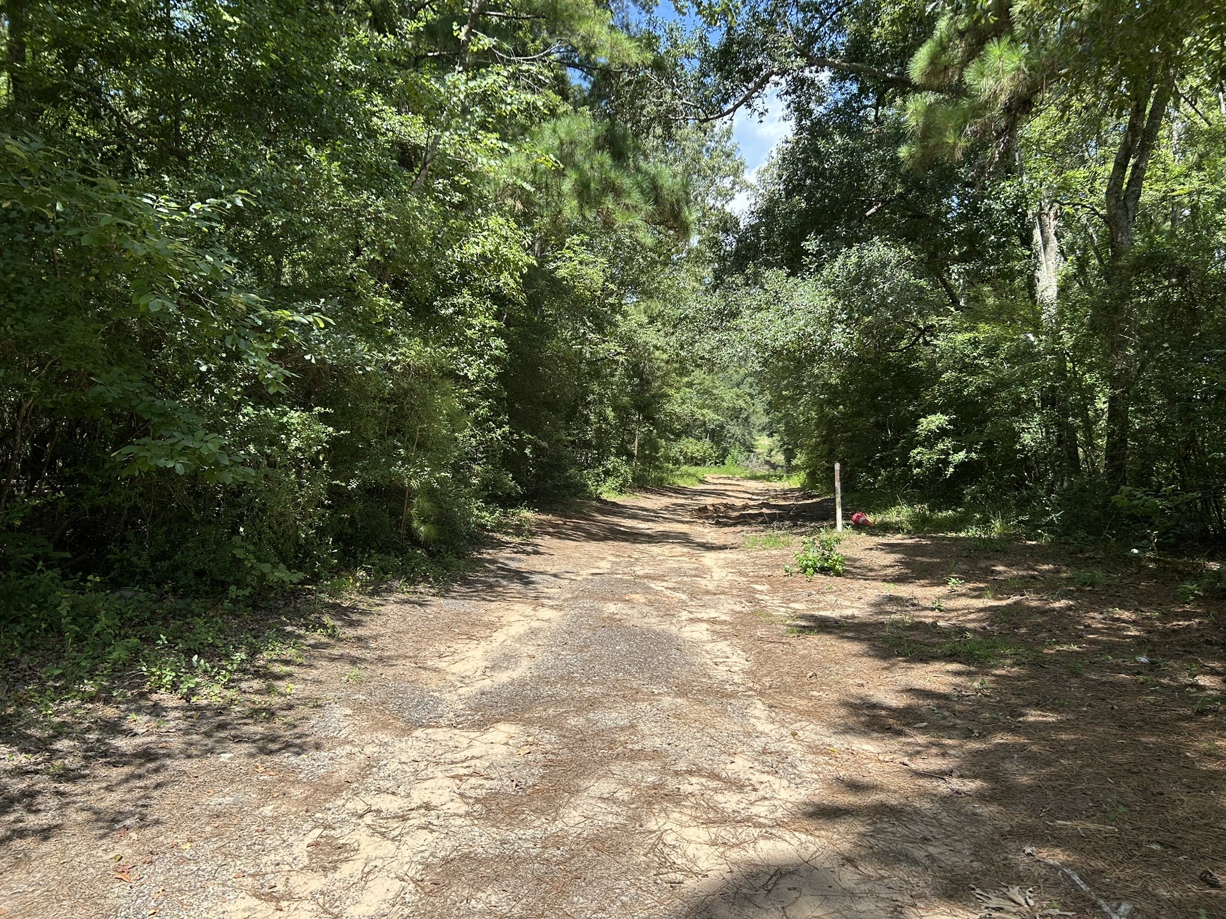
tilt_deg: -2.0
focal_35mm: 26
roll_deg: -1.2
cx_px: 613
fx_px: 921
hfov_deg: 67.3
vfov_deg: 53.1
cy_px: 460
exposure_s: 1/1597
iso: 50
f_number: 1.5
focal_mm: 5.7
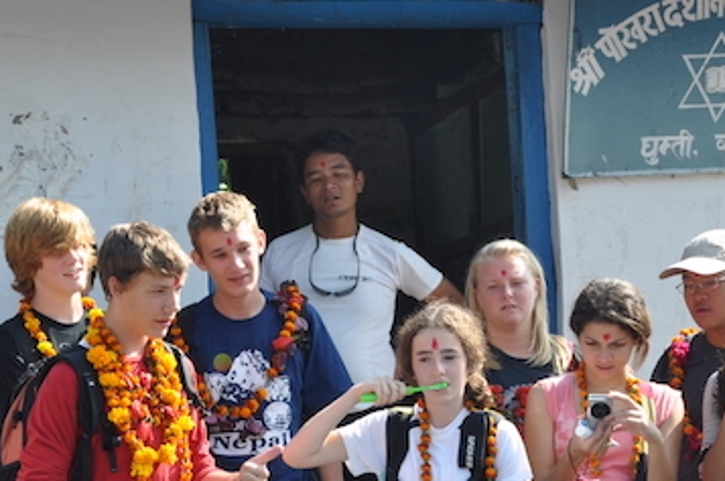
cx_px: 278
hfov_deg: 12.2
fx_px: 3379
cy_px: 474
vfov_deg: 8.1
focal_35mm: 168
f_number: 7.1
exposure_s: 1/200
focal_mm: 50
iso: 200
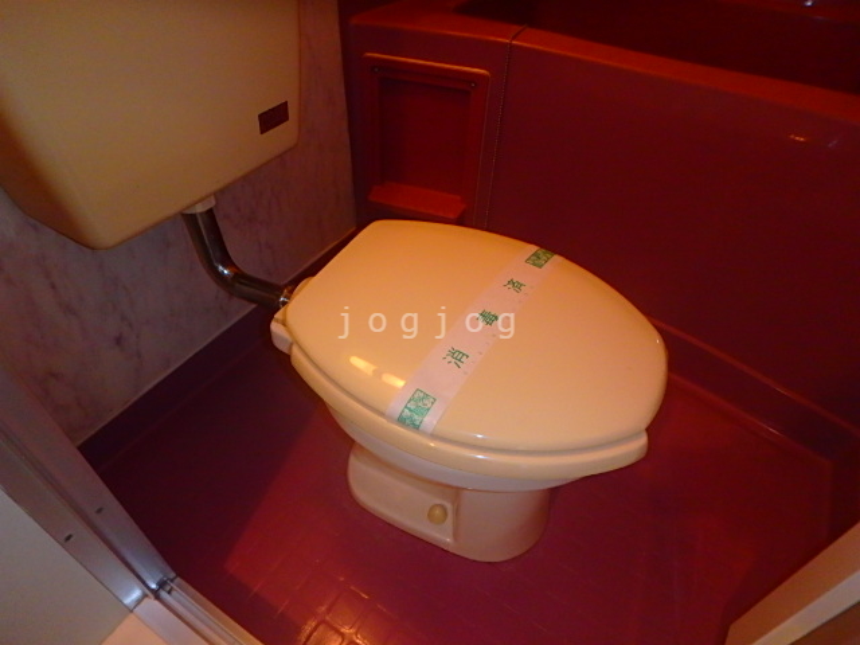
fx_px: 522
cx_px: 430
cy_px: 322
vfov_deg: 63.4
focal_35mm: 21
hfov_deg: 79.0
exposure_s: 1/30
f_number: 3.5
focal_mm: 3.7
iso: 400
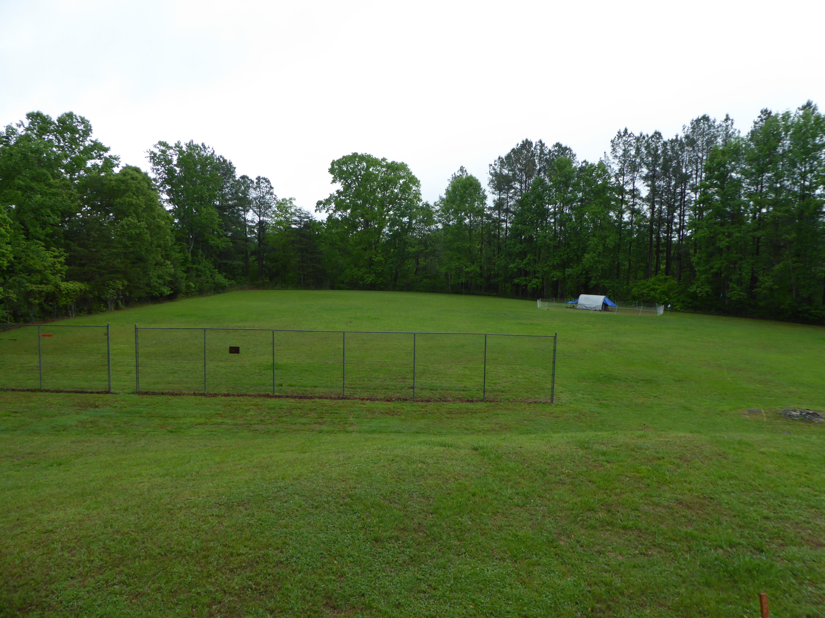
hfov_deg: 71.6
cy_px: 309
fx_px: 572
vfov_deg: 56.8
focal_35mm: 24
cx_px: 412
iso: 100
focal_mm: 4.3
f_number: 3.3
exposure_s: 1/60
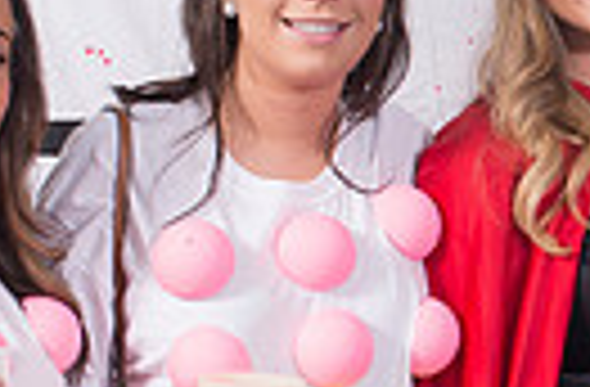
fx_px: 3784
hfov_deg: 8.7
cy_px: 274
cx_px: 889
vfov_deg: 5.9
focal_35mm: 232
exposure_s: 1/100
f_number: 9
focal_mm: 50
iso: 640
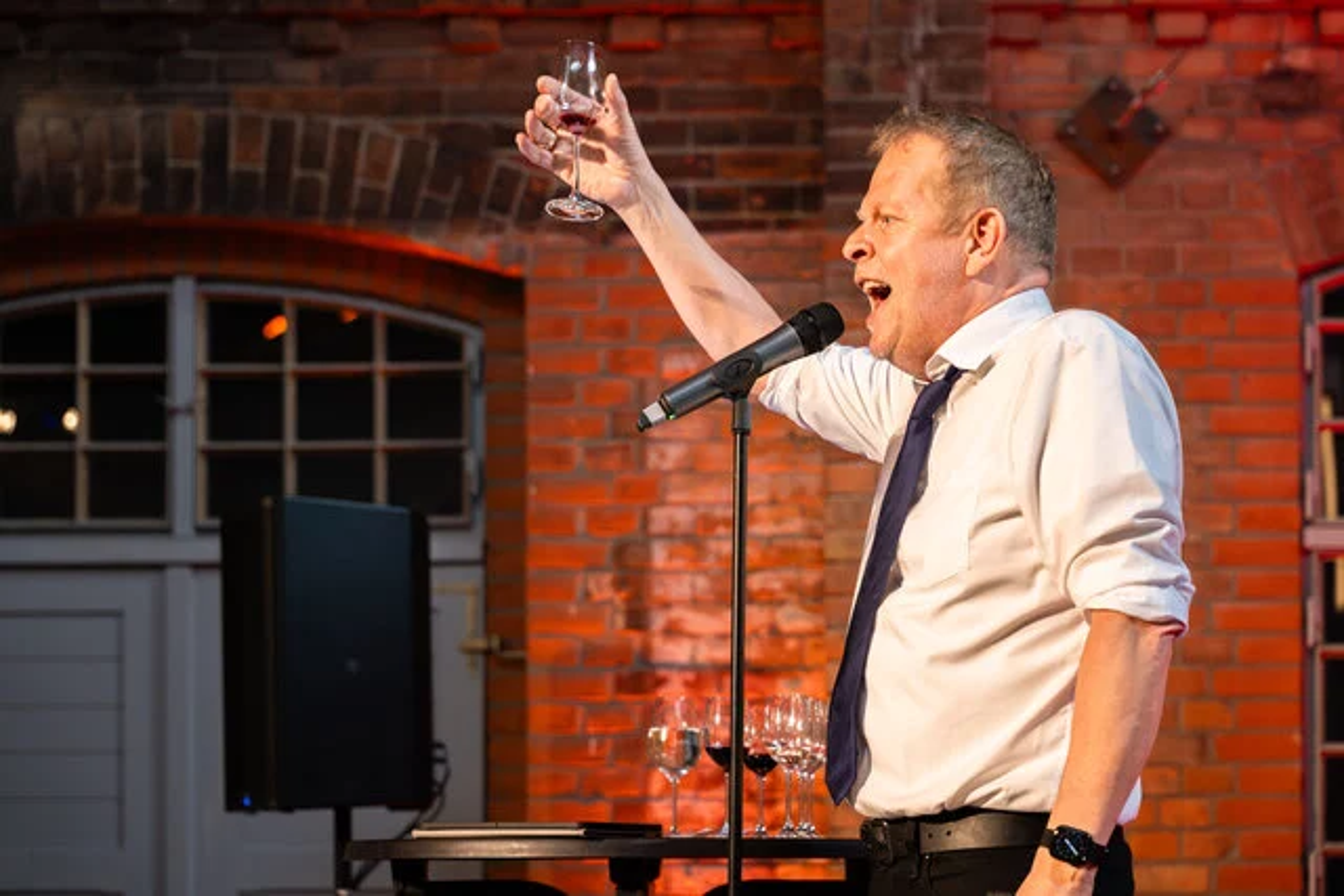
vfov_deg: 23.4
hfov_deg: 34.5
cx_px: 672
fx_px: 2166
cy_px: 448
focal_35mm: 58
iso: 4000
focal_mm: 58
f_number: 2.8
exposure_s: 1/250
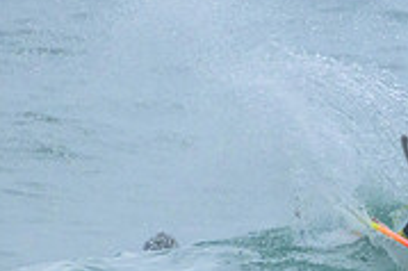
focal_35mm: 2594
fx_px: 29371
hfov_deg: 0.8
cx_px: 636
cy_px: 151
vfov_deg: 0.5
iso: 4000
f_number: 11
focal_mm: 800
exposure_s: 1/1600
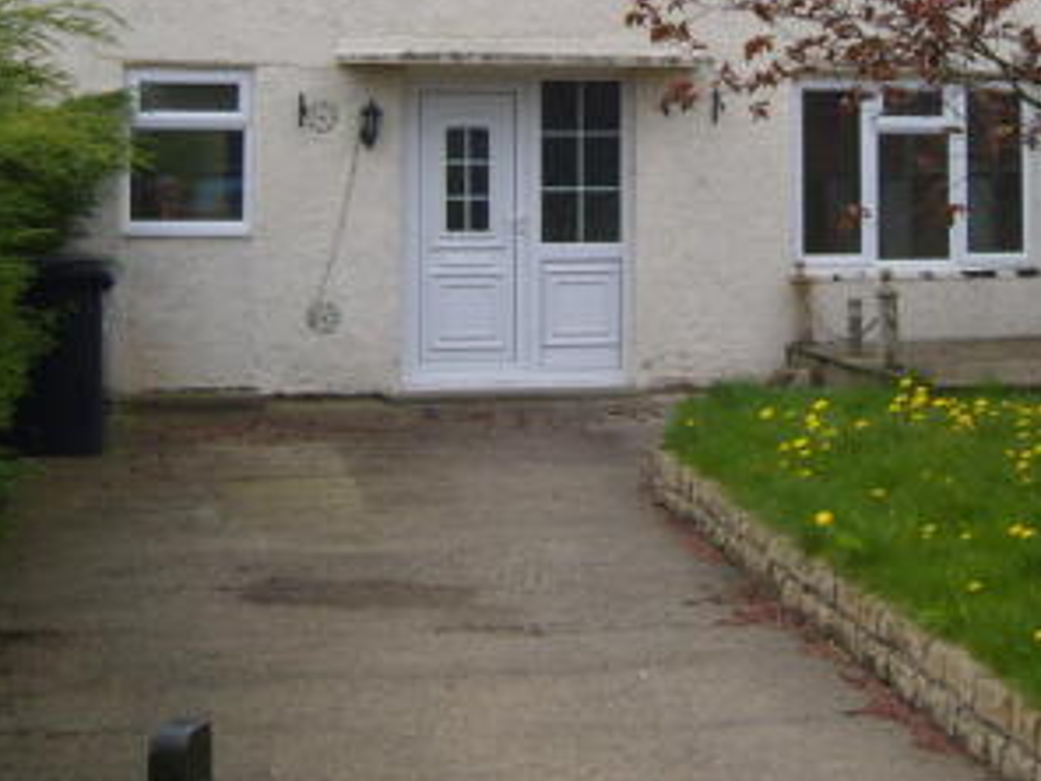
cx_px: 621
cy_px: 40
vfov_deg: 20.8
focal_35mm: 69
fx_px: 2075
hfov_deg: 28.1
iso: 80
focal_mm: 7.4
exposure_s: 1/180
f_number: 7.1
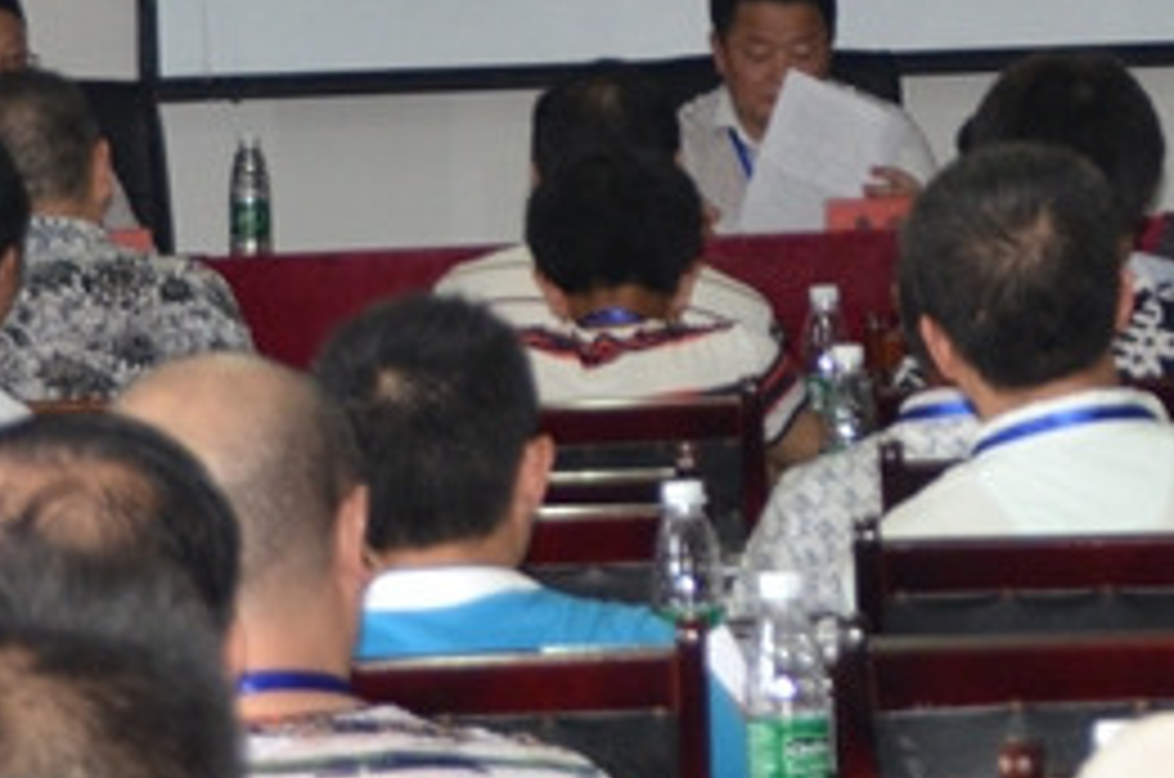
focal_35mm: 299
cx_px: 837
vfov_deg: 4.6
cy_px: -76
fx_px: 9733
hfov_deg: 6.9
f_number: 4.8
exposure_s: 1/60
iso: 800
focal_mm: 52
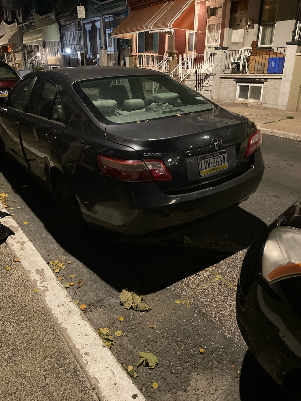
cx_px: 150
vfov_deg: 67.3
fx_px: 301
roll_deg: +0.0
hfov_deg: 53.1
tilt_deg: -21.4
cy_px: 200
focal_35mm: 26
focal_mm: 4.2
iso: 800
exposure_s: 1/24
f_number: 1.6
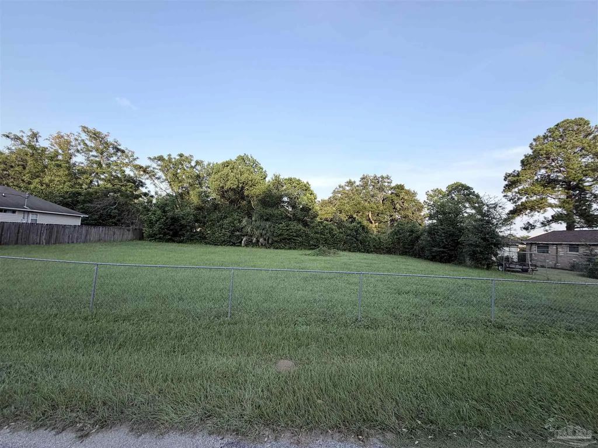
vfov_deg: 85.7
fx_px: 242
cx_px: 299
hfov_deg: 102.1
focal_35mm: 14
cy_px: 224
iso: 50
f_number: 2.2
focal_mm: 2.22
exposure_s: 1/502
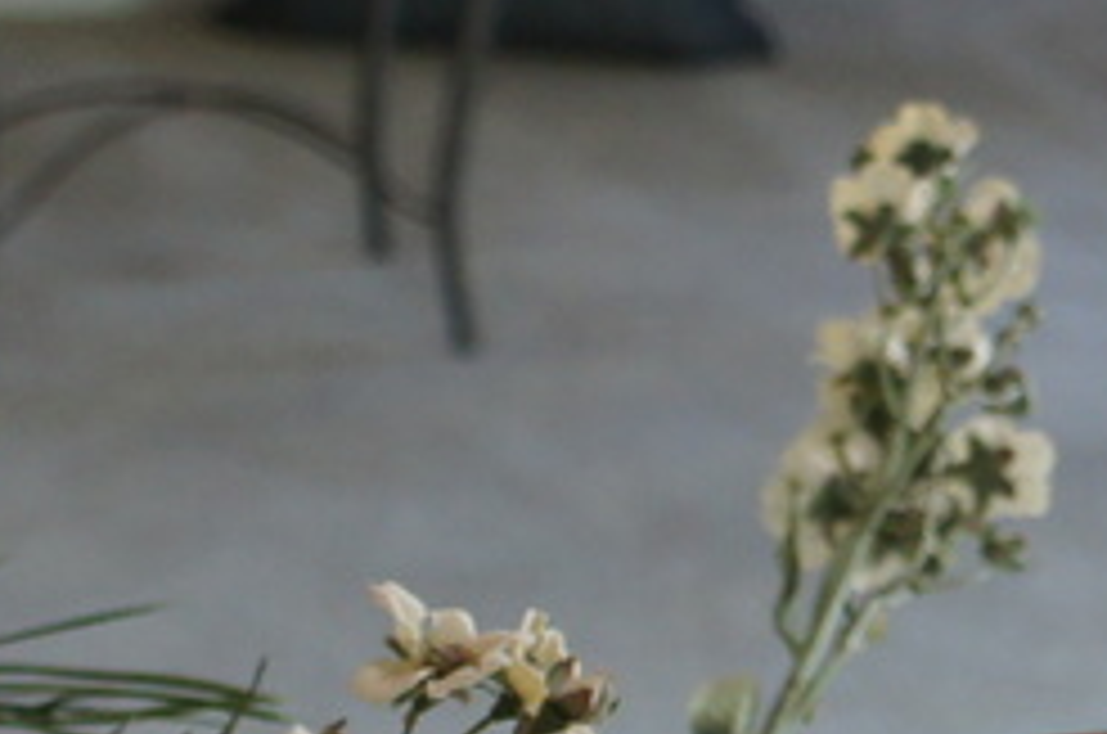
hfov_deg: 9.3
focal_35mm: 218
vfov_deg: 6.3
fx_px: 6690
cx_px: 1370
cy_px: 324
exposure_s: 1/40
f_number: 4
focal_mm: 22
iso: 400
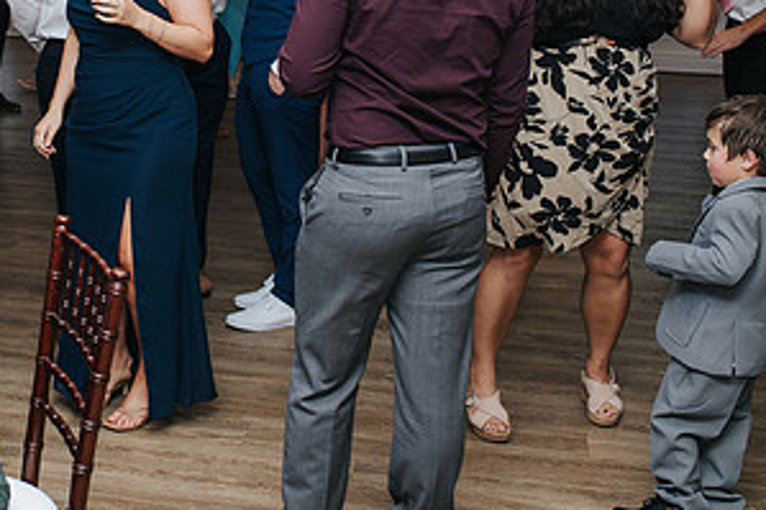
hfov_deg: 28.8
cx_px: 115
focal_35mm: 68
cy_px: 72
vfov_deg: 19.7
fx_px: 1446
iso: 800
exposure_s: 1/200
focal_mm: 35
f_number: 3.2
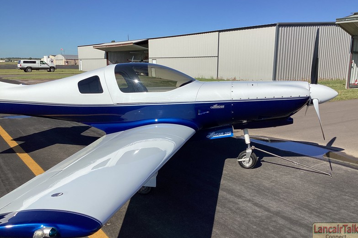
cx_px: 183
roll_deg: -0.9
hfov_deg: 57.2
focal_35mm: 33
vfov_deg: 39.9
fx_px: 328
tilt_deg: -9.4
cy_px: 131
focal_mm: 3.3
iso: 25
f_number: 2.4
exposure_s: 1/2469
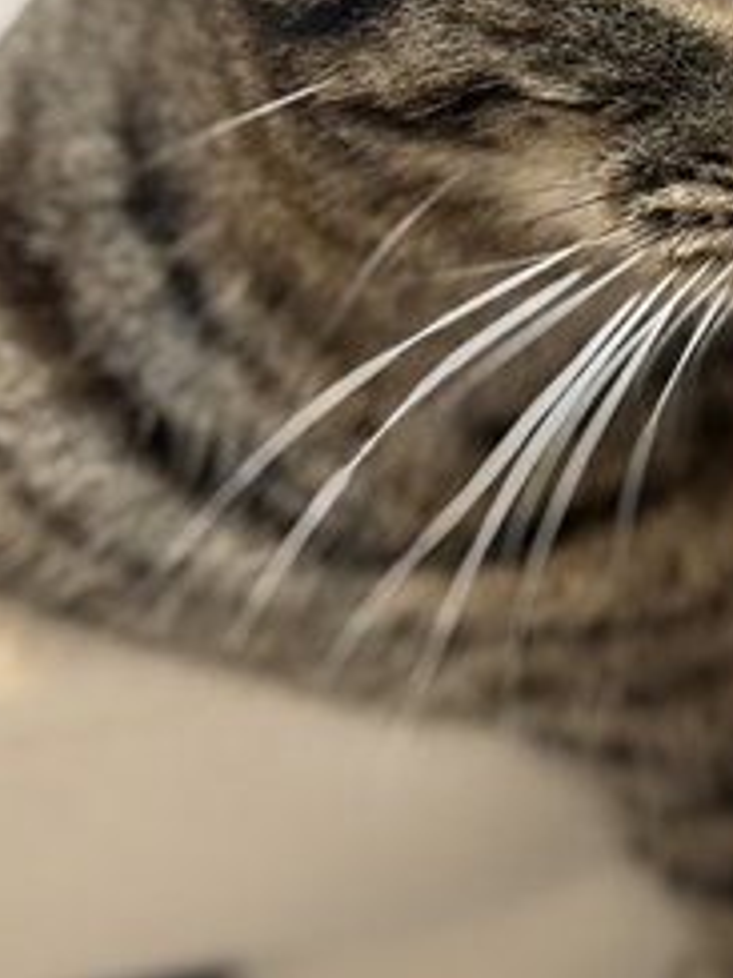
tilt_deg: -4.1
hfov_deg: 11.0
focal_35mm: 131
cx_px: 961
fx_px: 3699
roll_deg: +1.6
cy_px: 138
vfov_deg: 14.9
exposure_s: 1/60
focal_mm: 6.76
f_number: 1.78
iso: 250
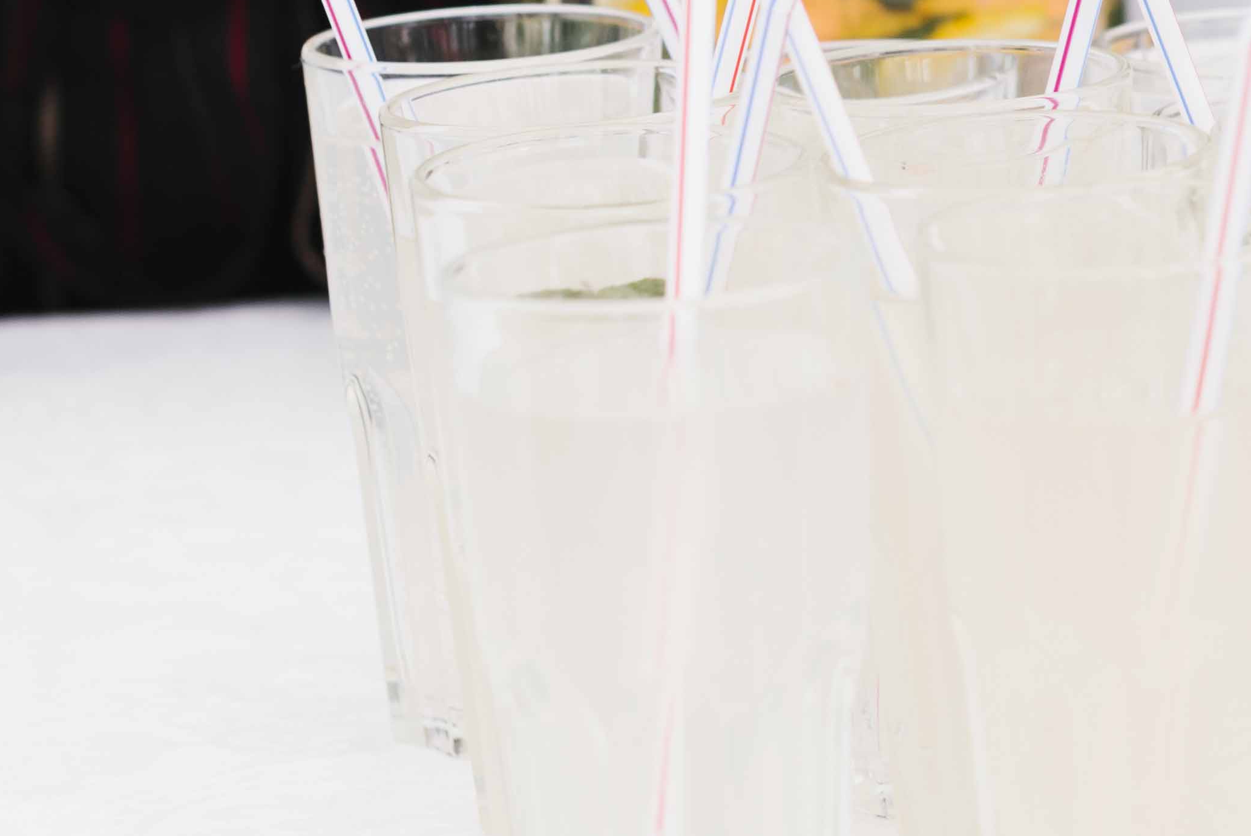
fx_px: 6188
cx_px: 1848
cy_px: -325
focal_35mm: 178
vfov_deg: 7.6
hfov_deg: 11.1
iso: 250
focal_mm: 50
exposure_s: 1/320
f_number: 4
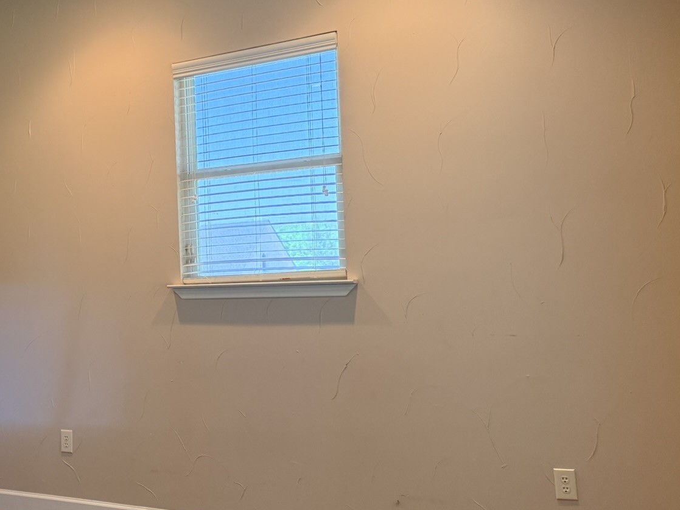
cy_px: 242
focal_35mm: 44
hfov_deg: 40.9
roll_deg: +1.7
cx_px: 126
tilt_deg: +2.9
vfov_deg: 32.9
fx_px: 864
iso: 250
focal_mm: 6.76
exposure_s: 1/60
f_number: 1.78
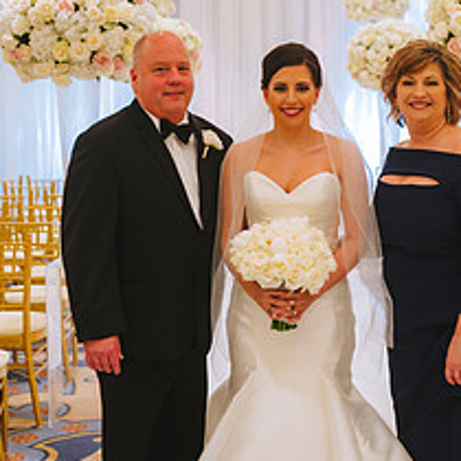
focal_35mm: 82
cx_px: 291
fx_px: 1236
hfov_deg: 21.1
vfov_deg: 21.1
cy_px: 209
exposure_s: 1/200
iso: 1600
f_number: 2.8
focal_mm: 45
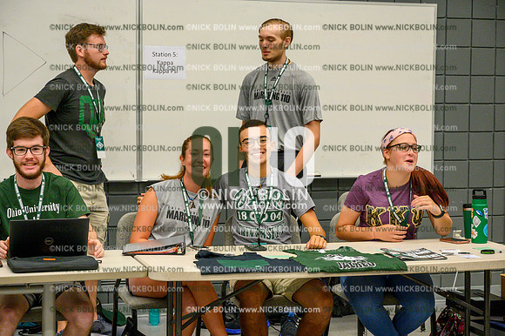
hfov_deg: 28.9
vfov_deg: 19.4
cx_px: 252
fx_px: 981
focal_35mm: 70
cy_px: 168
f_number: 5.6
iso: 6400
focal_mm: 70
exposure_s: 1/250
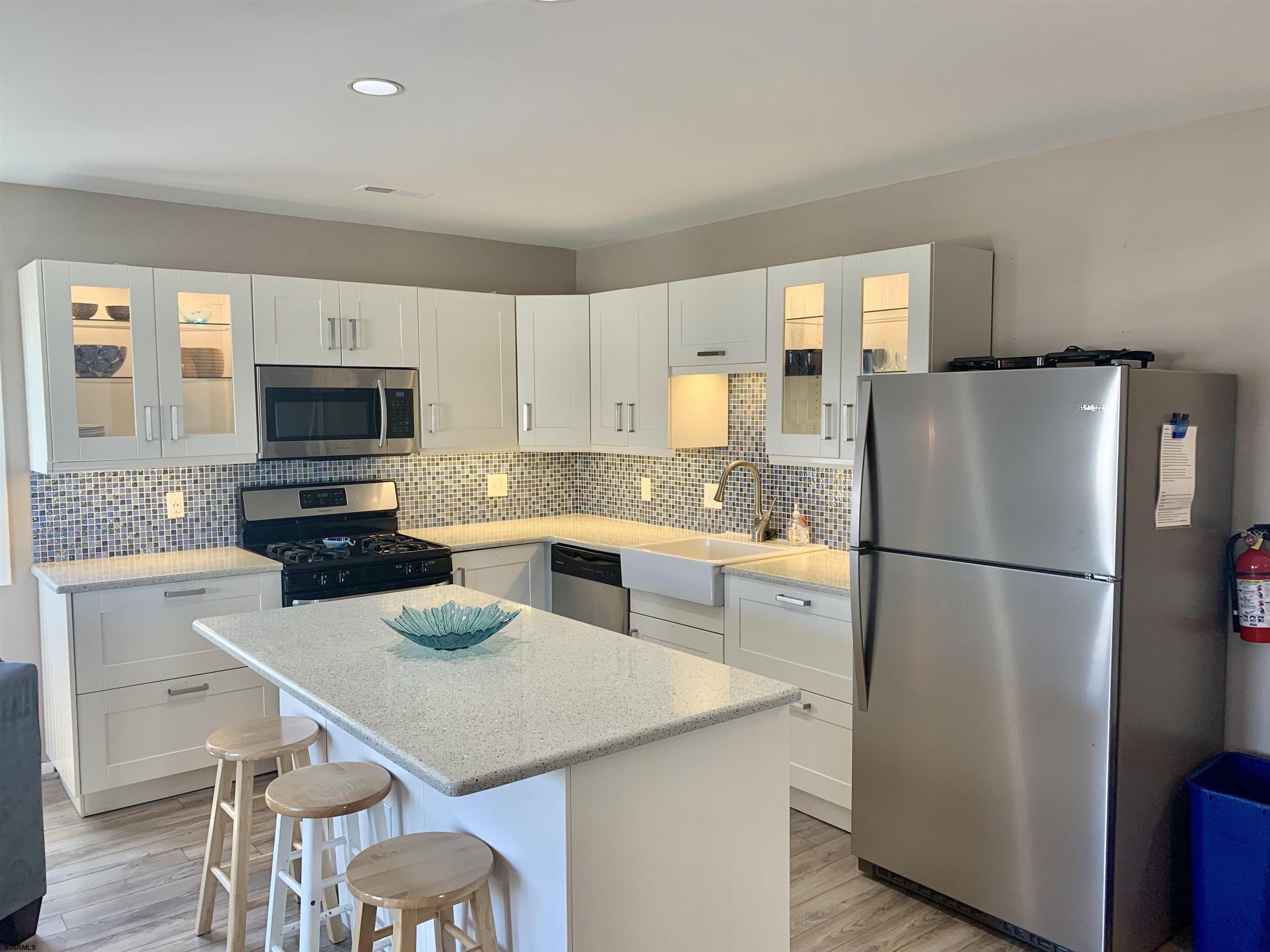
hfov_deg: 67.3
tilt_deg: -4.7
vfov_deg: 53.1
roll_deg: -0.6
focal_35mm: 26
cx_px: 635
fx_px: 954
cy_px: 476
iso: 80
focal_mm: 4.25
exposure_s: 1/60
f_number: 1.8
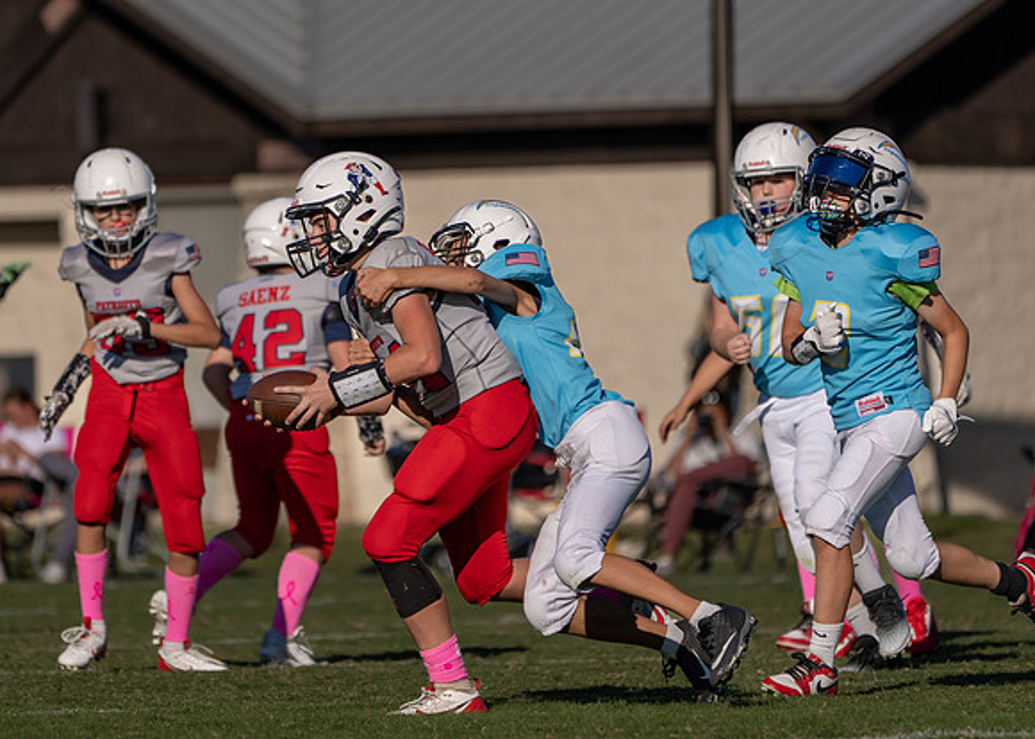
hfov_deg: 3.9
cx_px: 441
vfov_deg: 2.8
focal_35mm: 516
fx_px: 15164
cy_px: 305
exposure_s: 1/2000
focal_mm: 400
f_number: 5.6
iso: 160
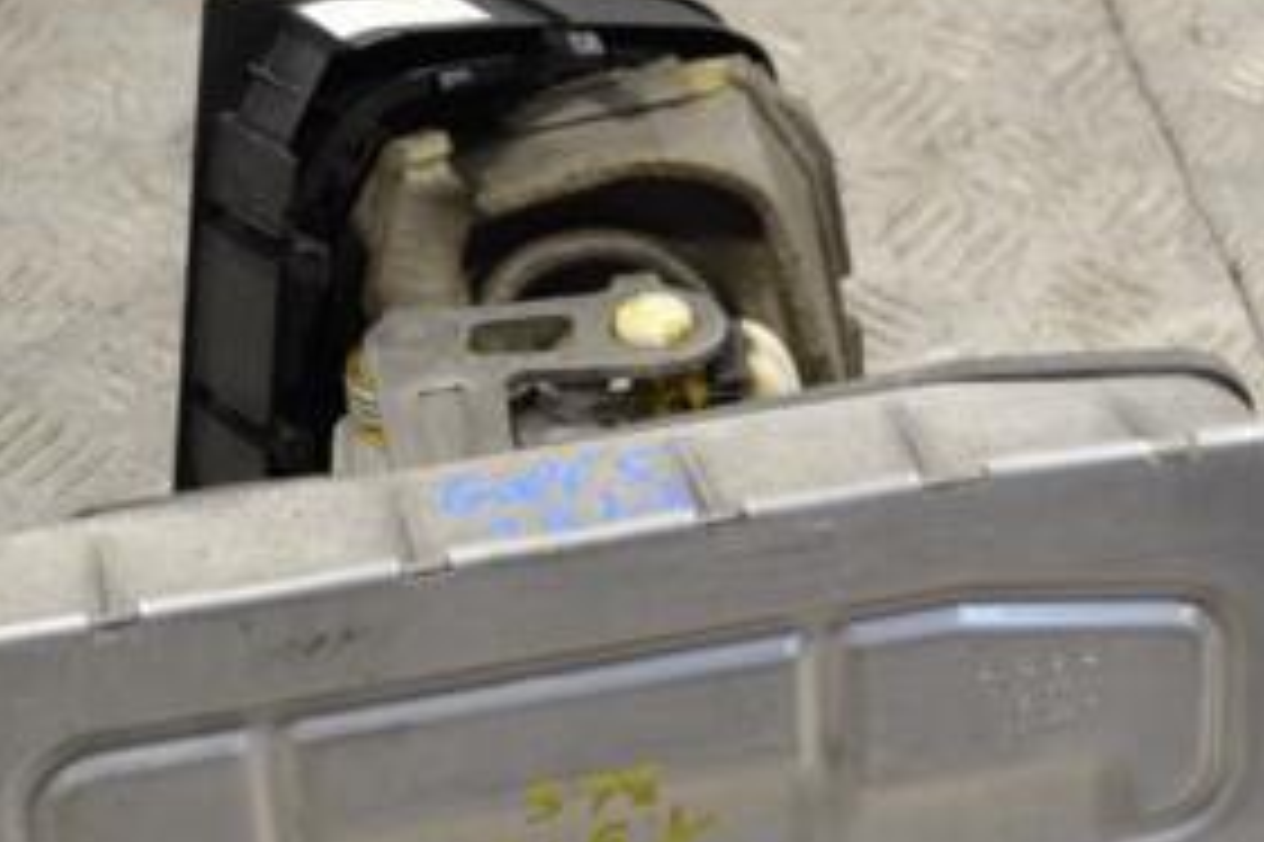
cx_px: 472
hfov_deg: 18.7
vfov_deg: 12.5
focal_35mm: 109
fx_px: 3825
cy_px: 482
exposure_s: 1/30
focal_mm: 34
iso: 180
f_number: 5
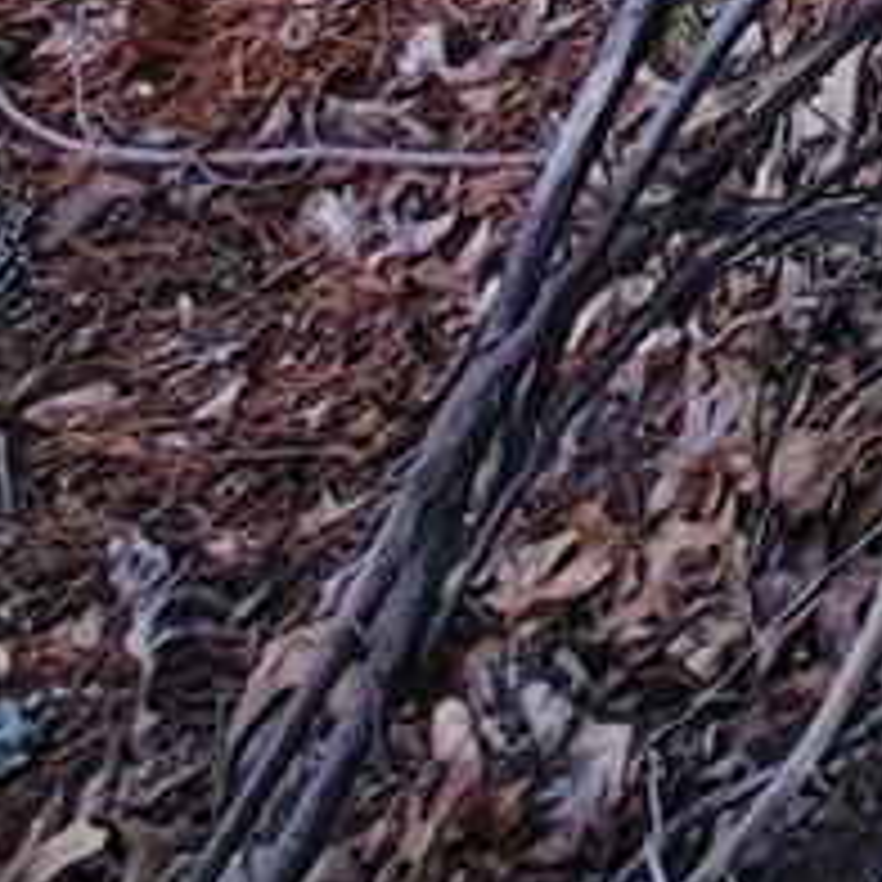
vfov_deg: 9.3
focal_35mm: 120
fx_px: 3459
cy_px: -2192
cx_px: 2516
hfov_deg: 10.7
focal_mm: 2.2
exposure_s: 1/342
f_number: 2.2
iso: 50
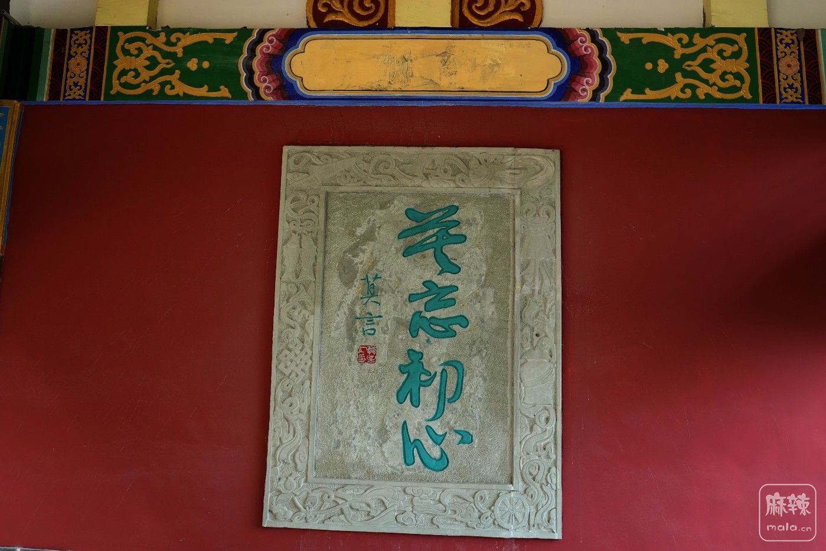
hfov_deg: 63.7
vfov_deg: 45.0
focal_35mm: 29
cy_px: 276
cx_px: 413
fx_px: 665
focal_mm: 29
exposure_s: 1/160
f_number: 4
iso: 250
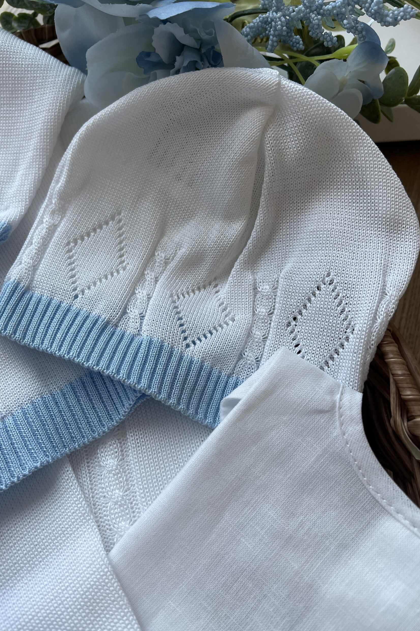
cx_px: 191
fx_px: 490
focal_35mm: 28
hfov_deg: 46.3
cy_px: 324
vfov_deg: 65.5
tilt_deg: -65.5
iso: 50
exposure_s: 1/628
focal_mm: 5.7
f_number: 1.5
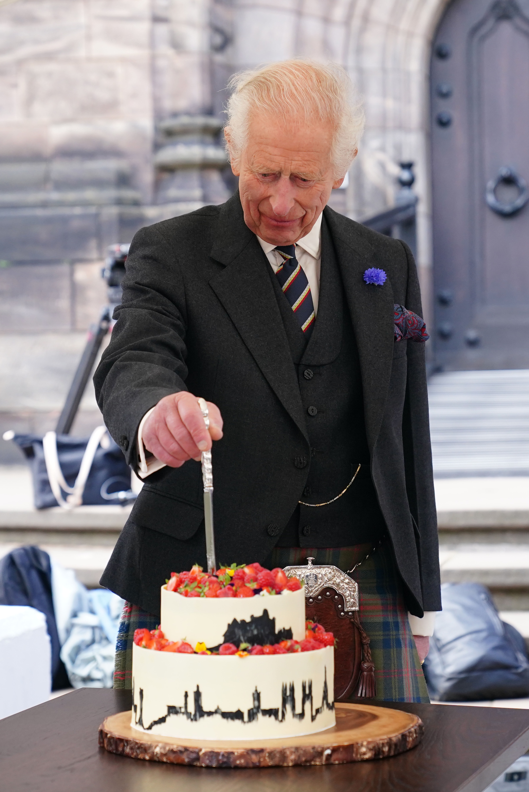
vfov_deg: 31.4
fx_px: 1409
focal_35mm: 64
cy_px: 396
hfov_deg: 21.3
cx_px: 264
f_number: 3.5
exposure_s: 1/800
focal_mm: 64
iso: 1250
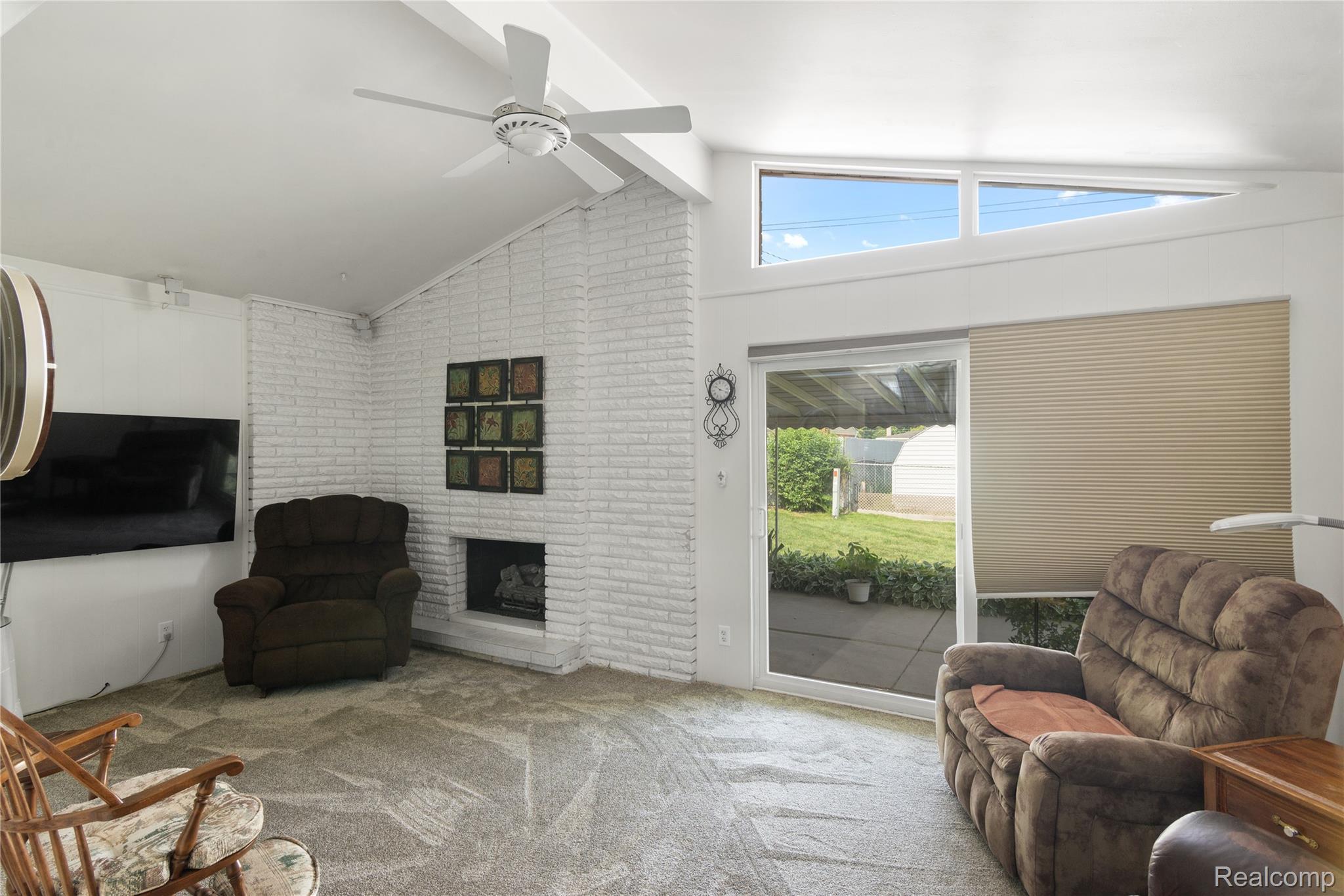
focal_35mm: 17
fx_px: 635
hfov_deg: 93.3
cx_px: 672
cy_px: 448
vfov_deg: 70.5
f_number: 9
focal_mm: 17
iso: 320
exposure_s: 1/5
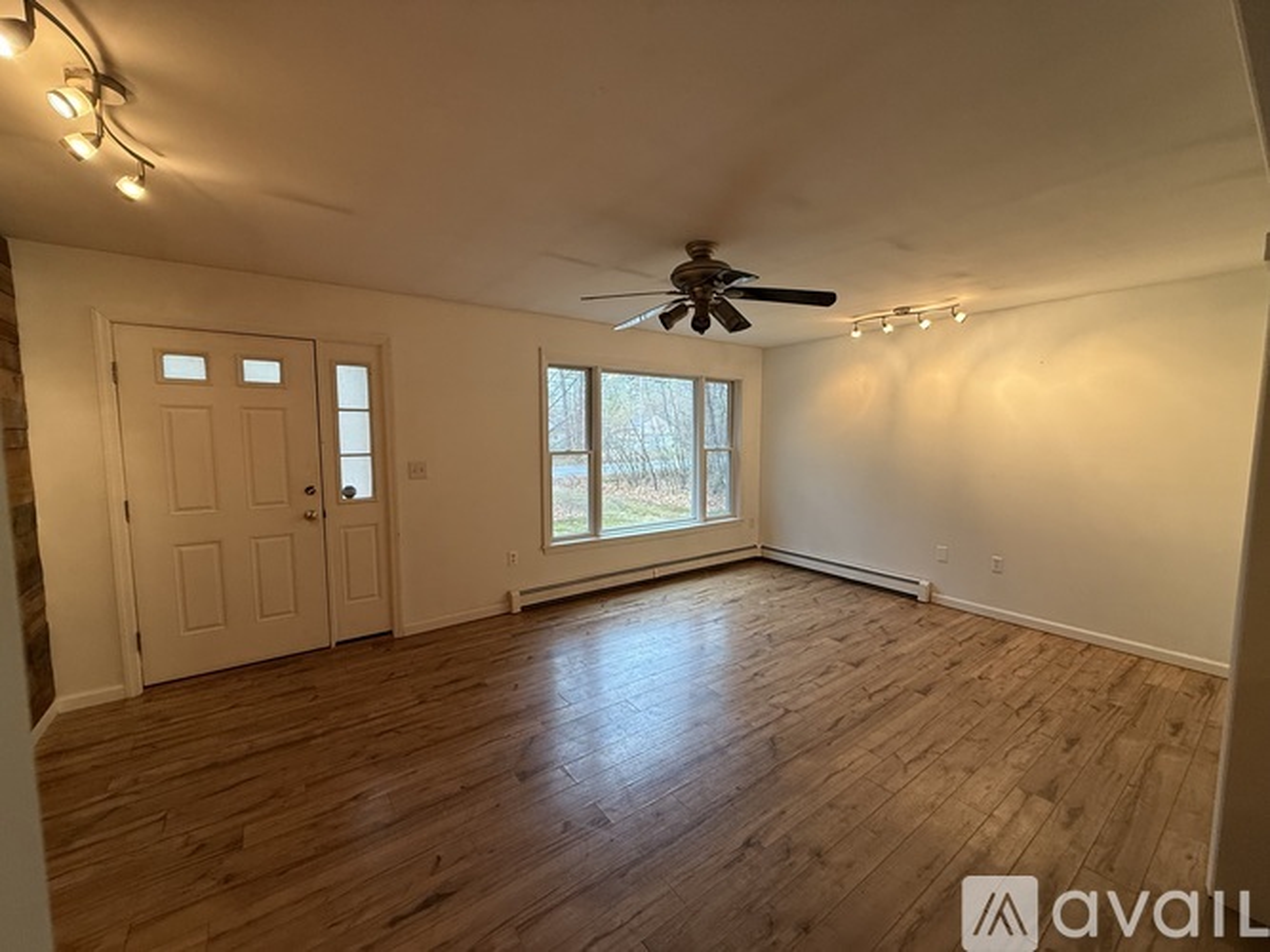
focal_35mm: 14
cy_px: 476
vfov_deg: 85.7
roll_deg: +0.3
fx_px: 514
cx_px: 635
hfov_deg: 102.1
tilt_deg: -4.8
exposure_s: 1/60
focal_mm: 2.22
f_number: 2.2
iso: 200
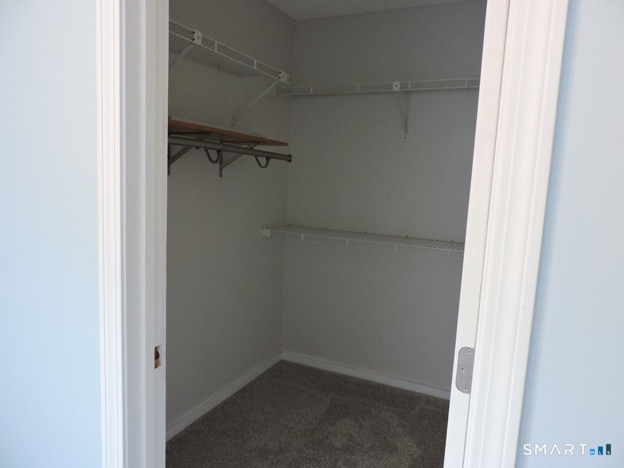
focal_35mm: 24
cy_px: 234
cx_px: 312
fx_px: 433
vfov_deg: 56.8
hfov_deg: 71.6
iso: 400
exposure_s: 1/20
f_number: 3
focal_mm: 4.3
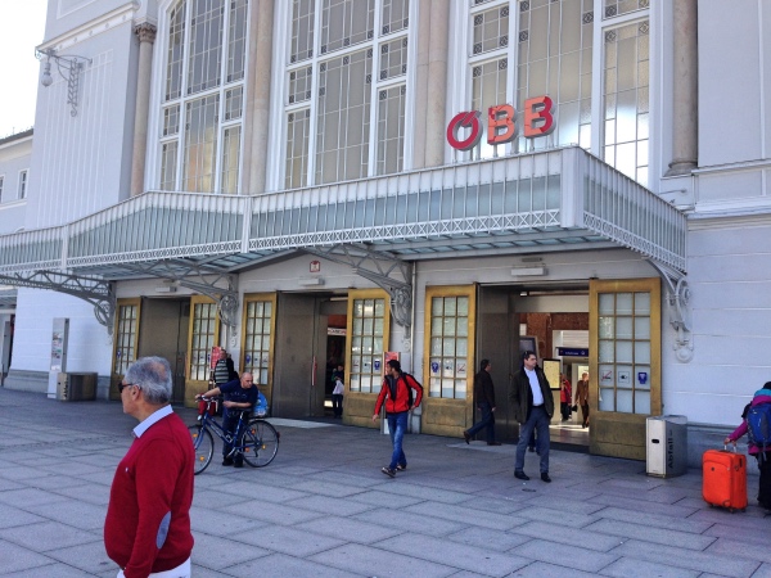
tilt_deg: +4.0
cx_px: 386
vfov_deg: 42.9
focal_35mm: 33
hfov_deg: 55.4
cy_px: 289
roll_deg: -2.9
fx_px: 735
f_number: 2.4
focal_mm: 4.12
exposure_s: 1/341
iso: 50
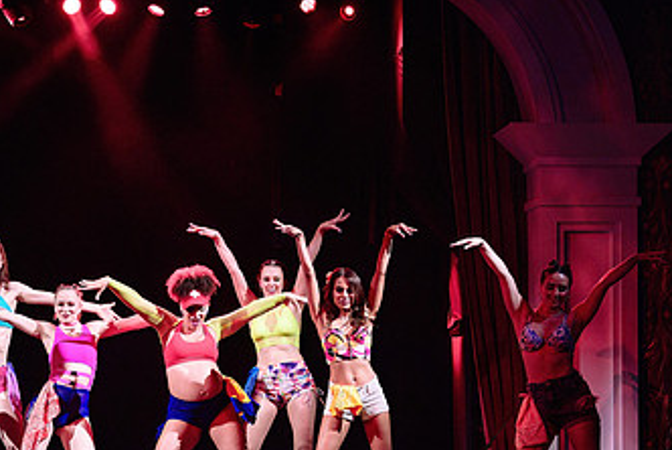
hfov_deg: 15.6
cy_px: 309
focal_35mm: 131
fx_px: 2447
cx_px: 186
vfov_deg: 10.5
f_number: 2.8
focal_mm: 70
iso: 1600
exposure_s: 1/250
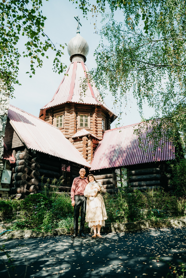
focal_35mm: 27
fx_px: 209
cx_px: 93
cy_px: 139
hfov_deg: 47.9
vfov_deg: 67.4
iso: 160
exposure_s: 1/400
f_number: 3.5
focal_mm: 27
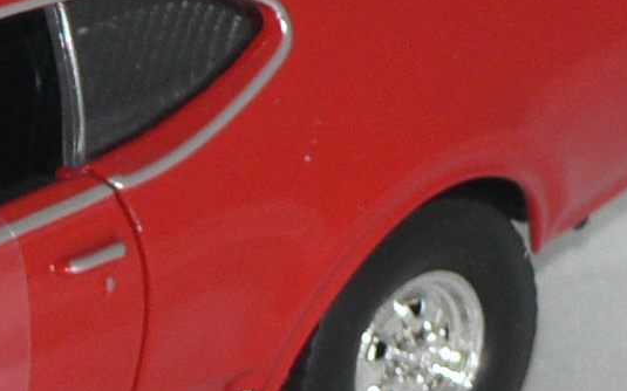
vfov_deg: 1.6
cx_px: -338
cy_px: 349
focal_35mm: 832
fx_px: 14213
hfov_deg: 2.5
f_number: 3.3
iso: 100
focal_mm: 27.4
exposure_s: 1/30
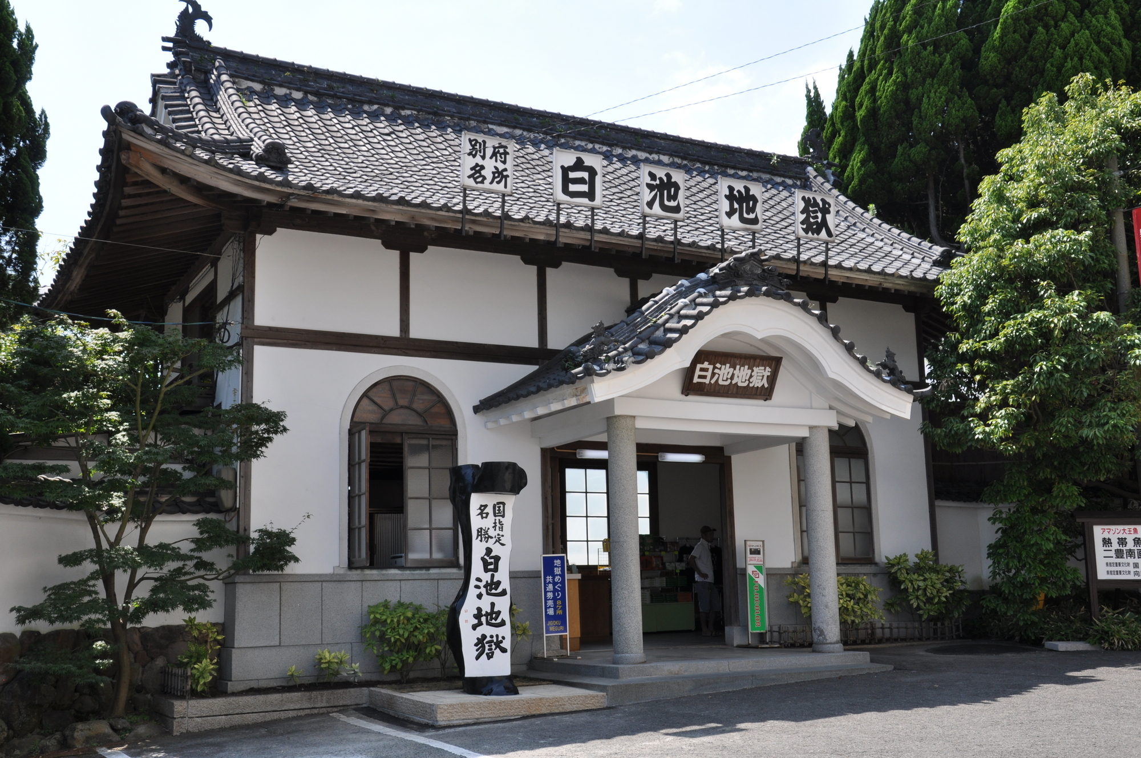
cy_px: 379
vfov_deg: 35.4
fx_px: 1187
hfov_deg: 51.3
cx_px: 570
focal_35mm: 38
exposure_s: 1/125
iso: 200
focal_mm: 25
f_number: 11
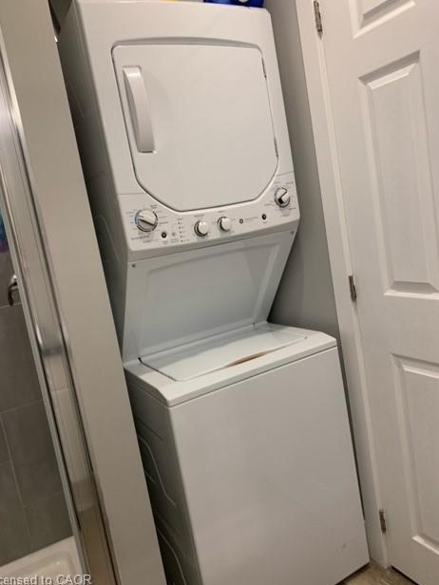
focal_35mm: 27
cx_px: 213
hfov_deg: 51.3
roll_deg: +9.9
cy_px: 285
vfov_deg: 65.3
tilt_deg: -7.6
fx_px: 457
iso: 80
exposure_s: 1/60
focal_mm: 4.25
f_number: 1.8
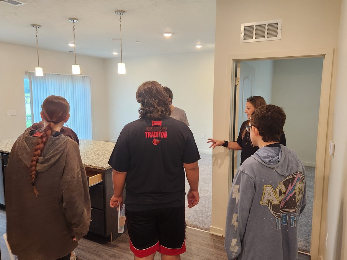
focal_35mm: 26
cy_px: 122
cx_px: 174
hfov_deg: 67.3
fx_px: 261
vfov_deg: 53.0
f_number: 1.8
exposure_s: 1/120
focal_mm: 5.4
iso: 400
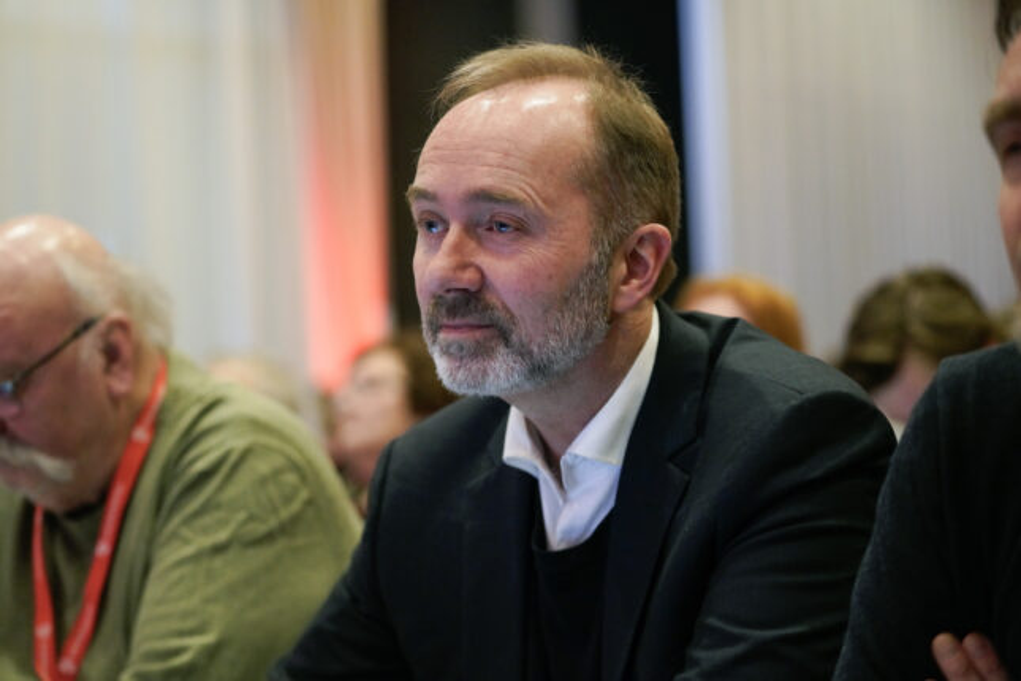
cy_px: 340
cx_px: 510
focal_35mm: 80
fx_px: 2269
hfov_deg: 25.4
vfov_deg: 17.1
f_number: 2.8
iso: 5000
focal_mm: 80
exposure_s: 1/200
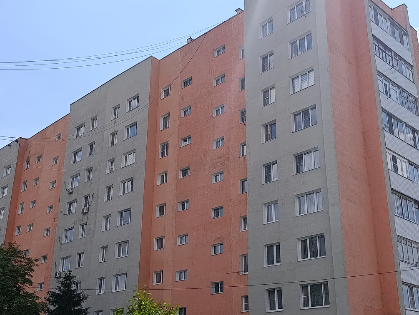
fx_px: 533
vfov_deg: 32.9
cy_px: 174
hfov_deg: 42.8
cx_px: 191
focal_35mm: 44
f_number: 1.7
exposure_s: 1/843
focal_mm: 6.11
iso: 50
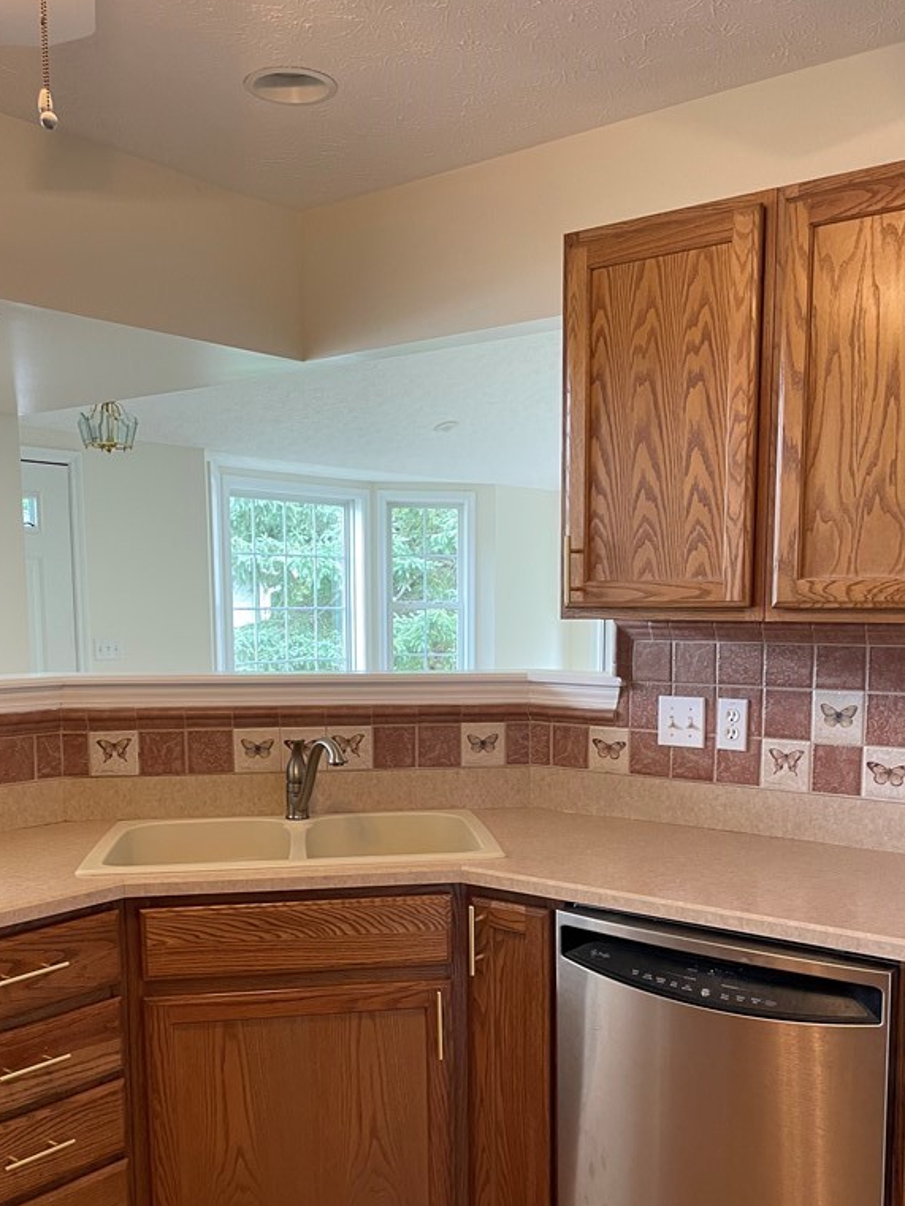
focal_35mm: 35
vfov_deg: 52.2
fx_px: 1220
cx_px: 460
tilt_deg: -6.1
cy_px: 740
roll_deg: +0.6
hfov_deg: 40.7
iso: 125
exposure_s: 1/60
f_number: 1.6
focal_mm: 4.2
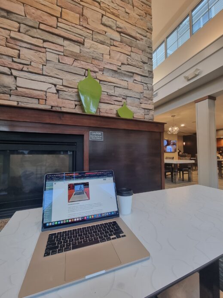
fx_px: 112
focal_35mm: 13
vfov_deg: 106.2
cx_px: 112
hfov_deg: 89.9
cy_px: 149
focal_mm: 2.2
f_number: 2.2
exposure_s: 1/60
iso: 320
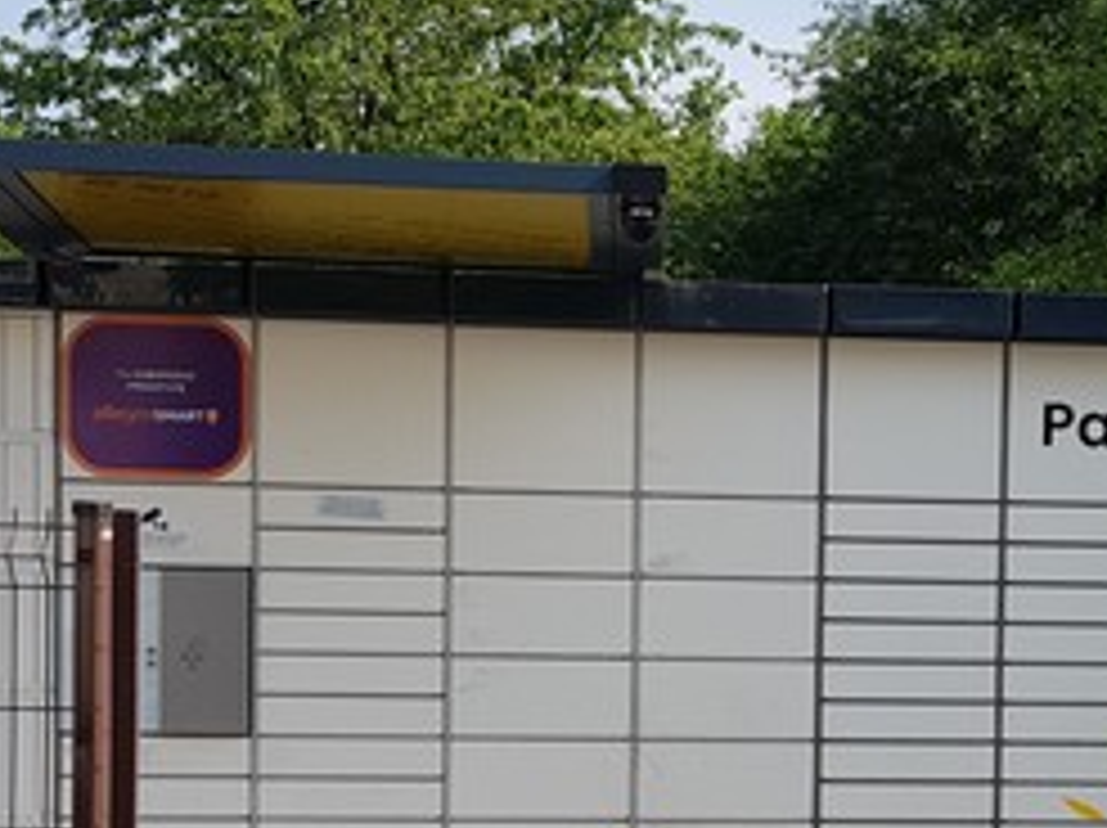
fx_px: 2364
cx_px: 1022
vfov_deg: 19.7
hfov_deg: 25.4
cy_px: 659
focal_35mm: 74
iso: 40
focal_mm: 4.2
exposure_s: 1/1680
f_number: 1.7
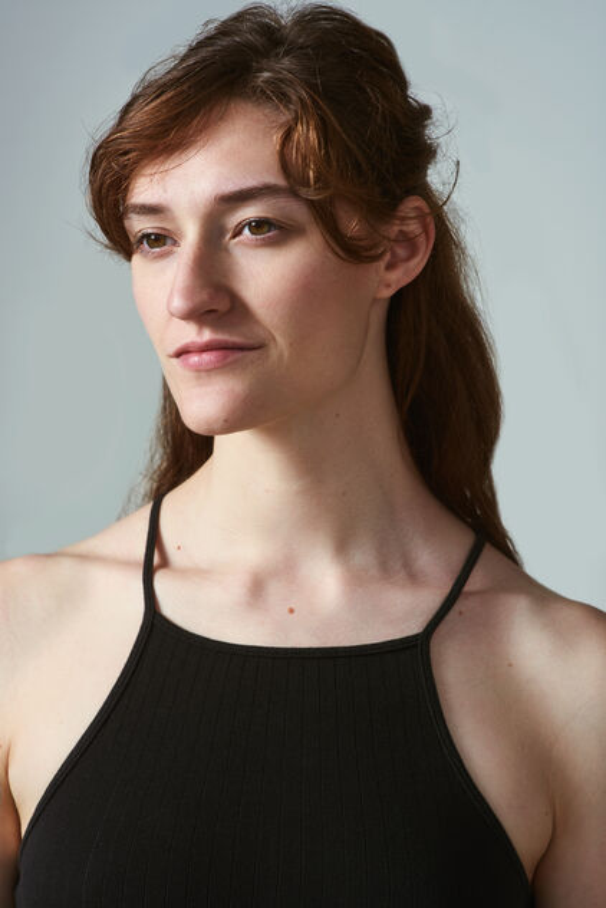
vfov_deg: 23.9
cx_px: 303
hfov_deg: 16.1
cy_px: 454
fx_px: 2144
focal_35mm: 85
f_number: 6.3
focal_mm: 85
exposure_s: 1/250
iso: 64
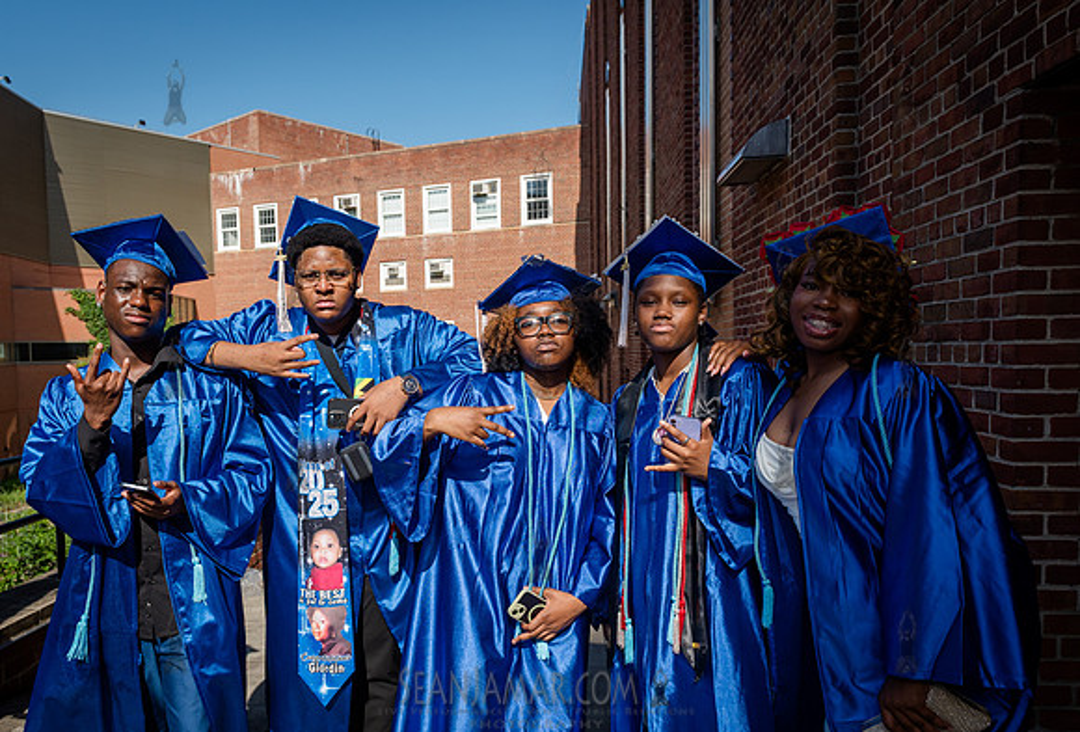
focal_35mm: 27
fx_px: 801
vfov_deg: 49.0
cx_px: 479
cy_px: 401
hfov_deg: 67.7
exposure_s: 1/1000
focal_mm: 24
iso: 400
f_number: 6.3
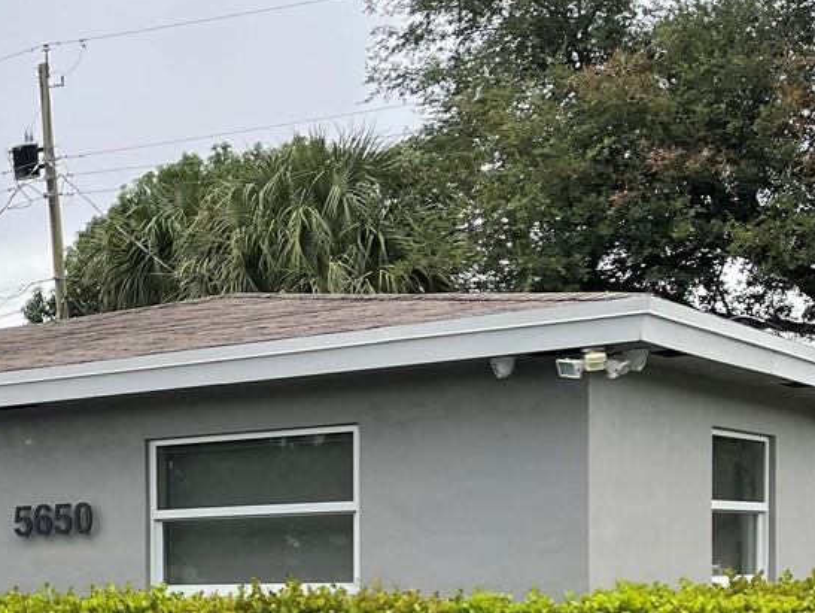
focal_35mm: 76
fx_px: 1791
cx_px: -255
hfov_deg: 22.8
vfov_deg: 18.8
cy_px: 649
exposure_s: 1/505
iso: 32
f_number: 1.6
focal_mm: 5.1
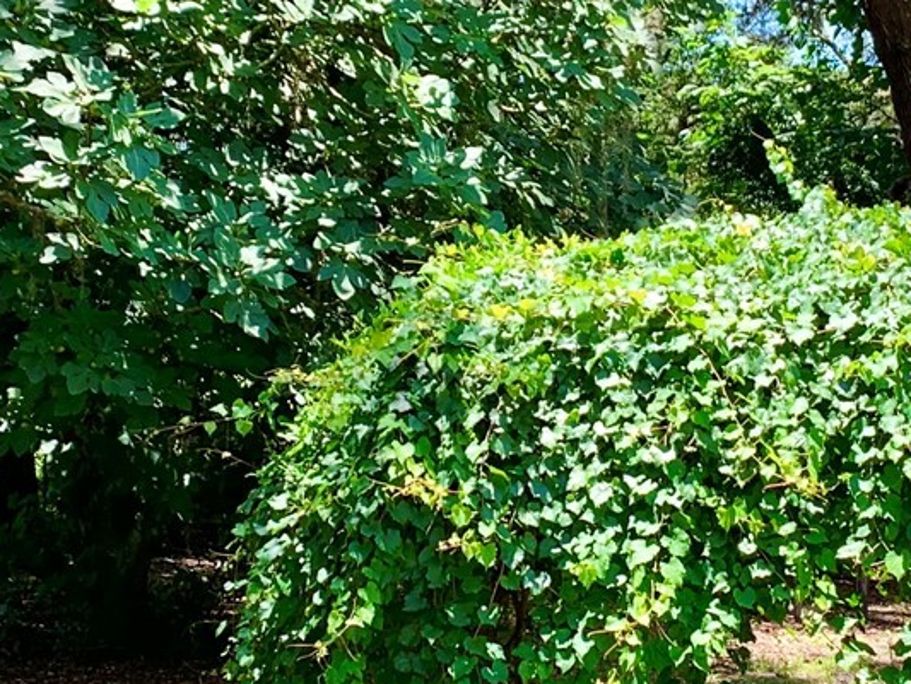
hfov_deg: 25.0
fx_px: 2053
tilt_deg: +2.4
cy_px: 298
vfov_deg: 18.9
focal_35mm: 78
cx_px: 528
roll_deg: -2.8
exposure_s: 1/344
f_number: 1.8
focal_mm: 4.25
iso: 25
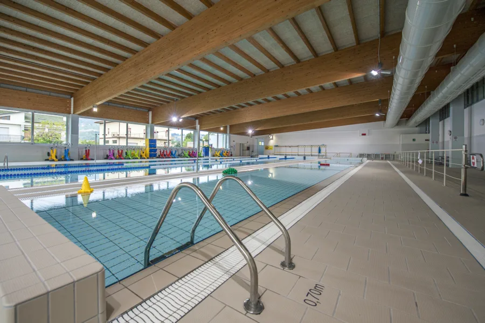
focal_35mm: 14
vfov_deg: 81.2
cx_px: 242
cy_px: 162
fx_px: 189
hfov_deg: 104.3
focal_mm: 14
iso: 200
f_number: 5
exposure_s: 1/125
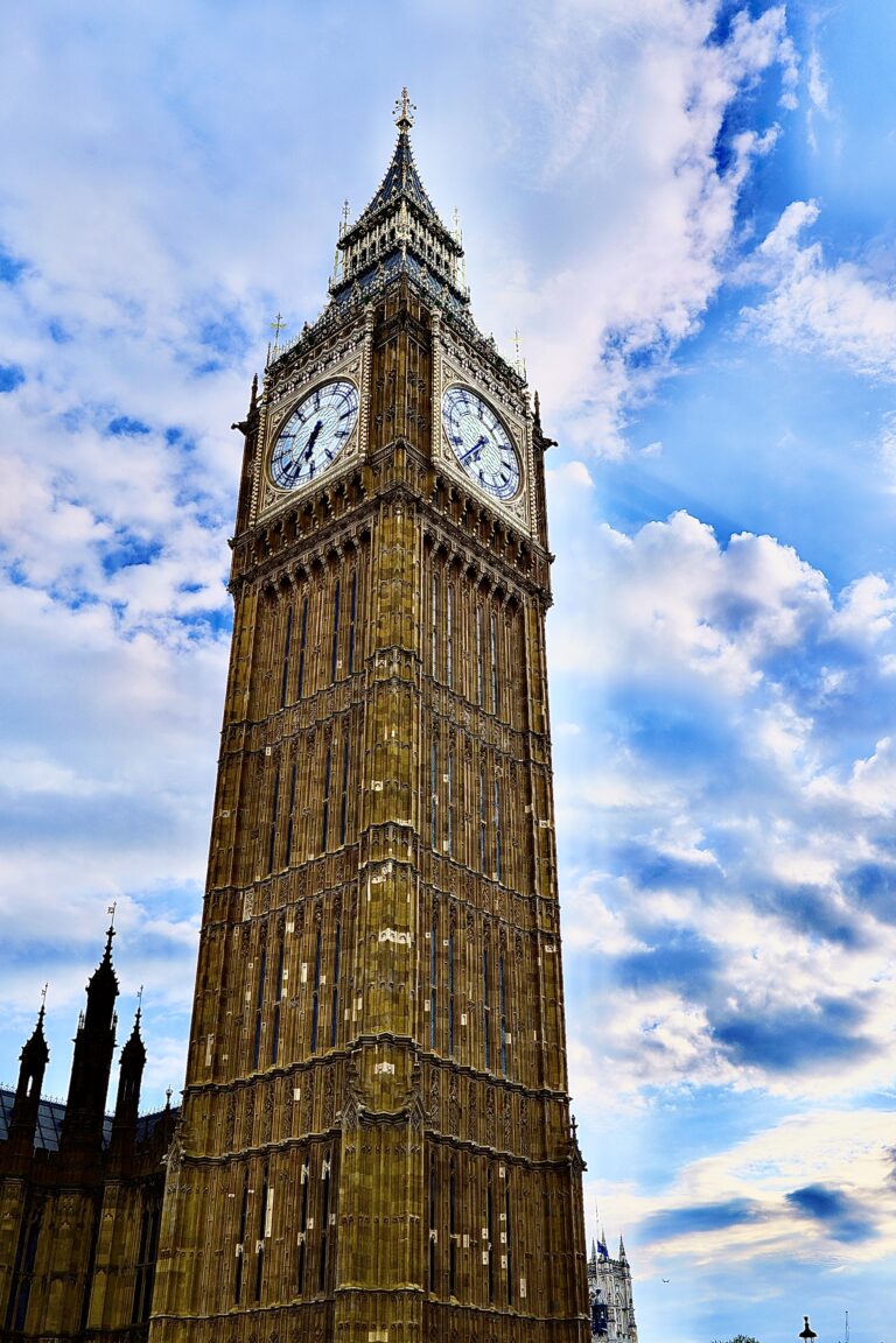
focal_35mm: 34
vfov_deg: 55.8
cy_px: 672
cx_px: 448
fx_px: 1269
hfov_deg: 38.9
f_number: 8
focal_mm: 23
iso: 100
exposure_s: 1/250
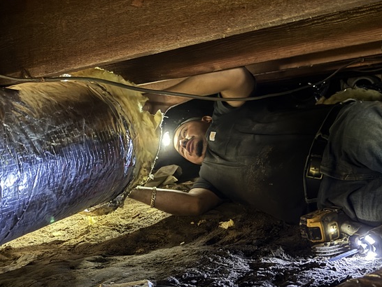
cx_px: 111
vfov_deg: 32.1
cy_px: 180
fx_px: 497
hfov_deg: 41.2
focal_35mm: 45
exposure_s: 1/9
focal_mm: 6.76
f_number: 1.78
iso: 1600
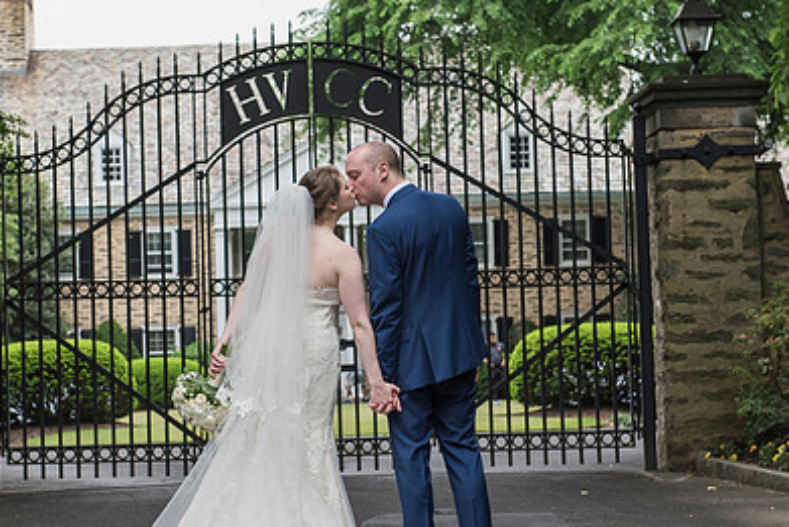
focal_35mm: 88
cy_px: 271
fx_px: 1929
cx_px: 315
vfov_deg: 15.5
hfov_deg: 23.1
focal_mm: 58
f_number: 4
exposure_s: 1/640
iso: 800
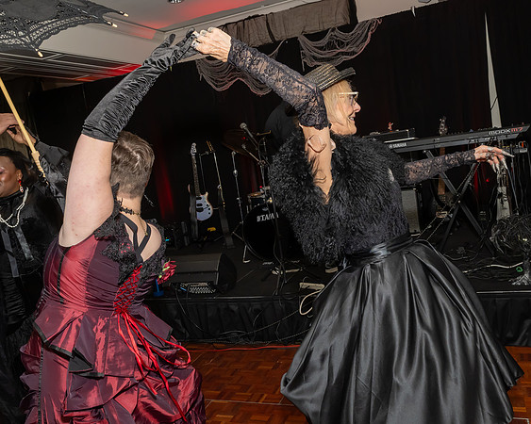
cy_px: 196
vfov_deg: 47.9
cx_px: 269
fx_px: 477
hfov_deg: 58.2
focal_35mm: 30
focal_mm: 17
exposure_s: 1/250
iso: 800
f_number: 7.1
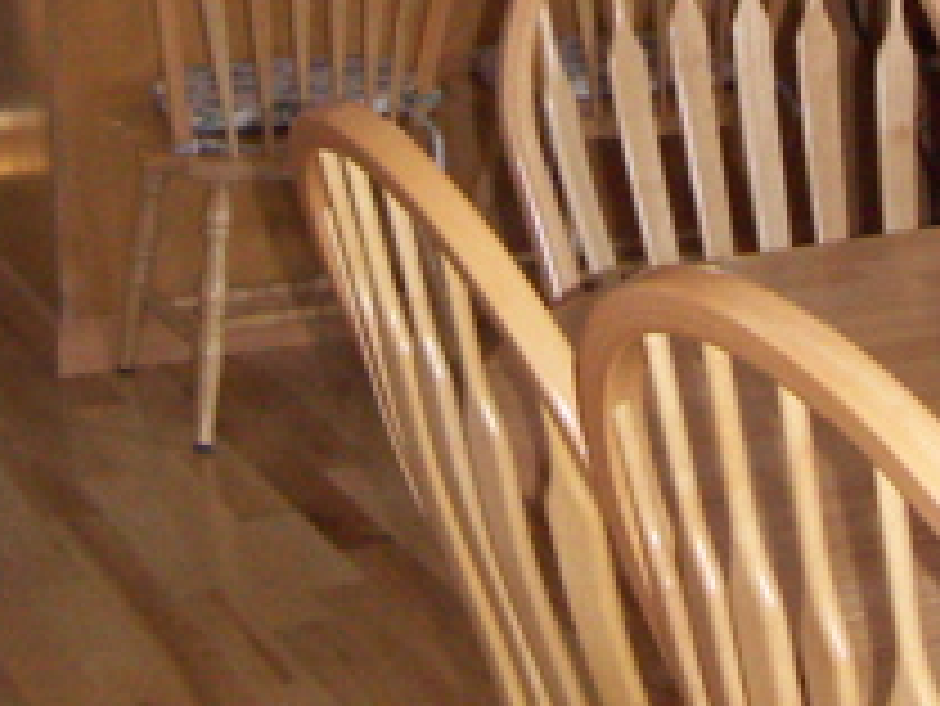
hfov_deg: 17.8
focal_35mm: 110
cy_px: -193
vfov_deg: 13.0
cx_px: 625
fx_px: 2989
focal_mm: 4.7
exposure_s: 1/50
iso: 200
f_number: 2.8
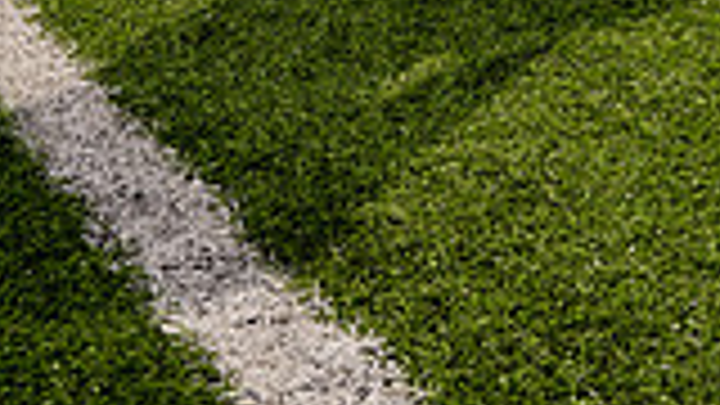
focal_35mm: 103
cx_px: 652
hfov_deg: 20.3
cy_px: -598
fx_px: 1966
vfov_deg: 10.1
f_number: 4.5
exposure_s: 1/800
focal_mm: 35
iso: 100
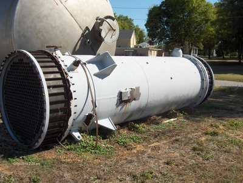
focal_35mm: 39
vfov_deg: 36.9
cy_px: 92
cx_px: 122
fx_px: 274
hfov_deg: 47.8
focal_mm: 8
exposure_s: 1/820
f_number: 4.8
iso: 100
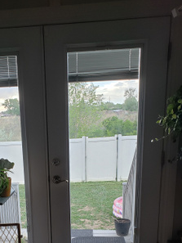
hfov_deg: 33.8
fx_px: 294
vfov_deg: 42.8
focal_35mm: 42
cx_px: 49
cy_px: 194
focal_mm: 4.3
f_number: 2.4
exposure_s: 1/120
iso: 80
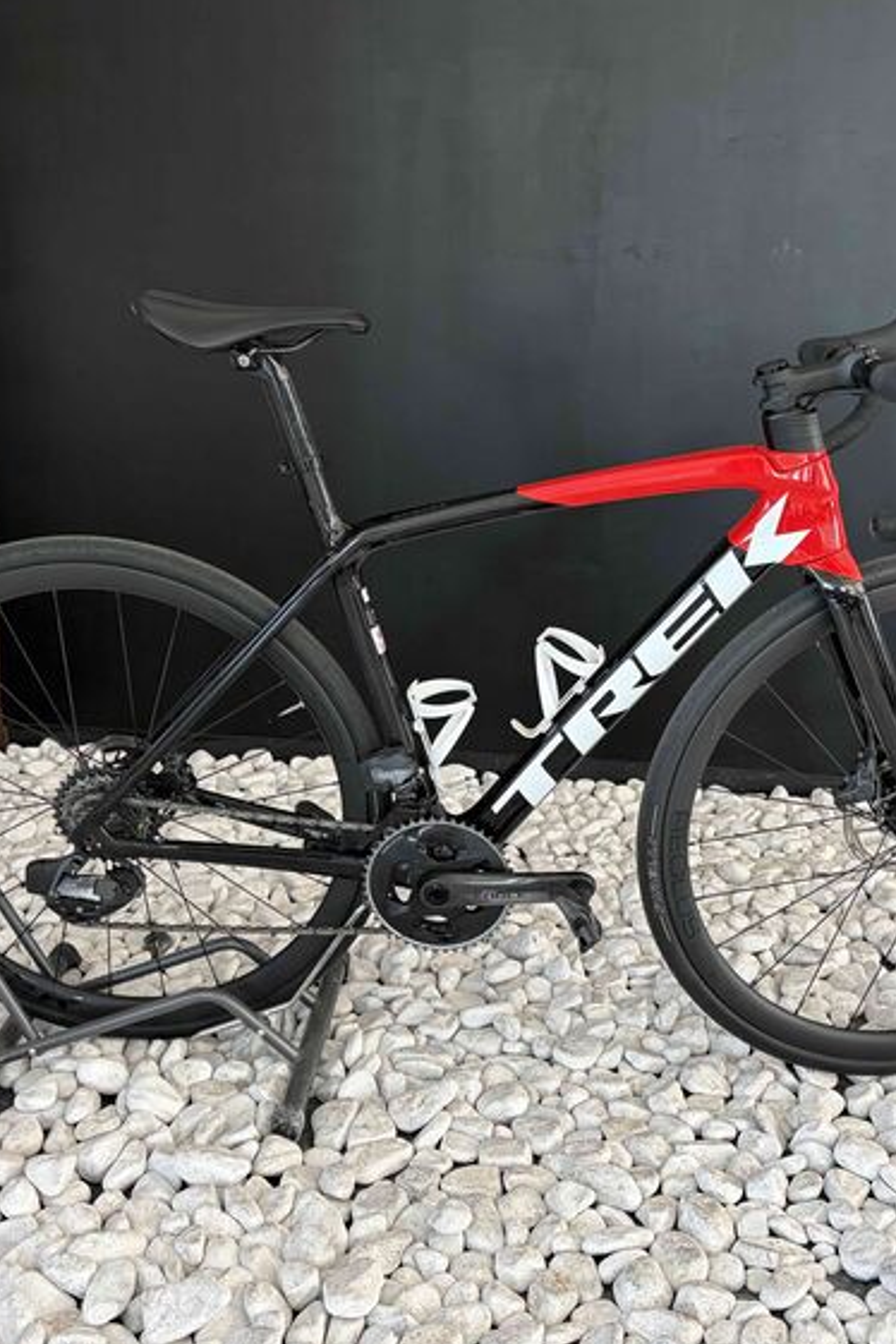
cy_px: 671
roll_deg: +0.3
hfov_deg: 35.9
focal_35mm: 37
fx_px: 1381
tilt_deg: -15.5
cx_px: 517
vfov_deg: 51.9
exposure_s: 1/60
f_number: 1.6
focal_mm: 5.96
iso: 160
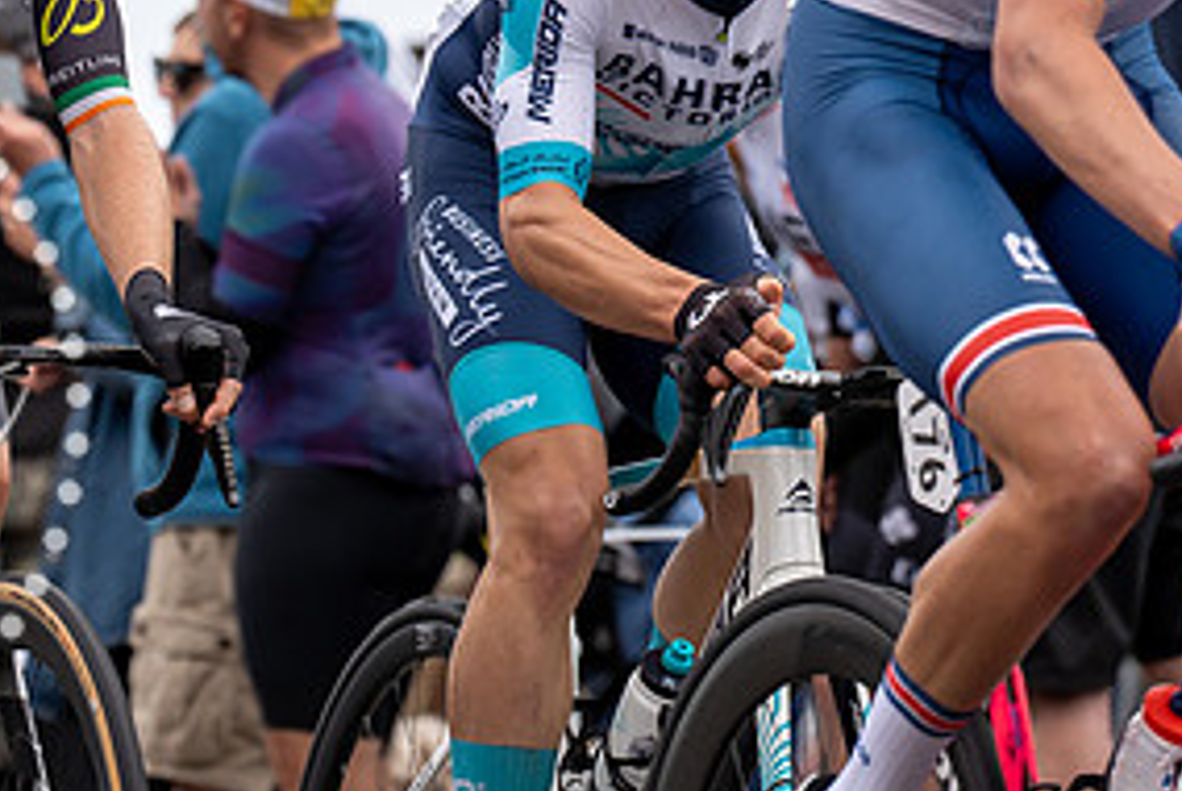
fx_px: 12621
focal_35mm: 384
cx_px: -71
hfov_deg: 5.3
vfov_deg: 3.6
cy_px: -88
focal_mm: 140
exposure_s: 1/1000
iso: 320
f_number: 3.5
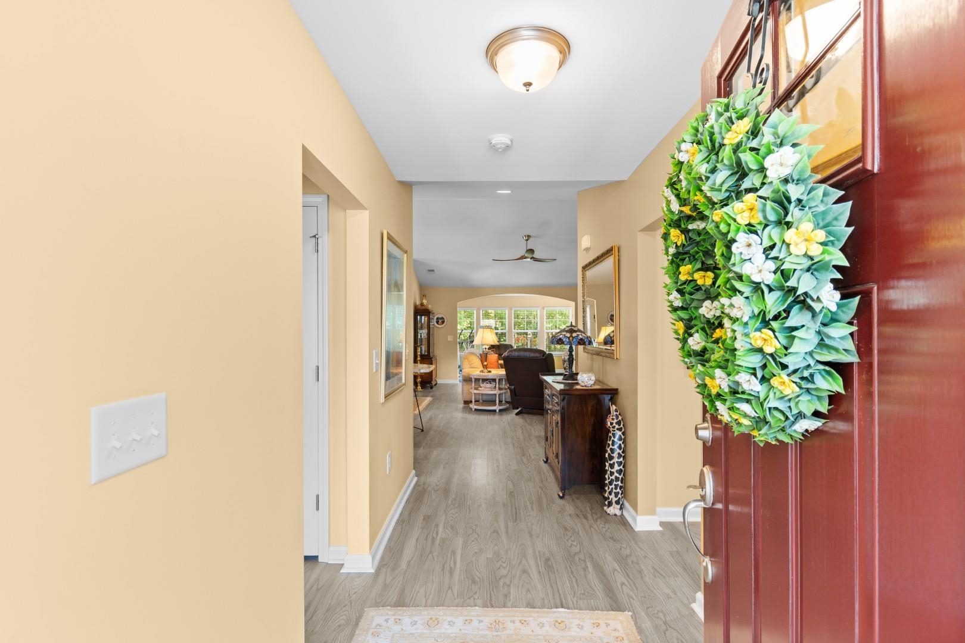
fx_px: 429
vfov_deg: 73.7
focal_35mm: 16
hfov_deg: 96.7
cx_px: 482
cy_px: 322
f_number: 4.8
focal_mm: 11
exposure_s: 1/5
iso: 100
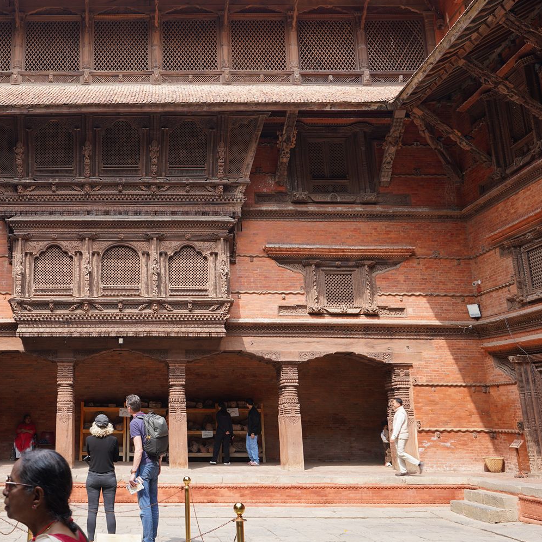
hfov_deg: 39.5
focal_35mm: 41
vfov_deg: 40.8
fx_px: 726
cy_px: 230
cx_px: 120
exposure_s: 1/100
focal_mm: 24
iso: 100
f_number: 6.3
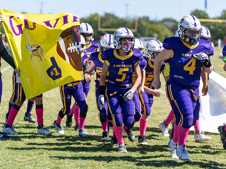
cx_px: 118
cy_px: 78
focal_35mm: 148
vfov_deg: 10.0
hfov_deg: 13.3
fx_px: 967
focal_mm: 117
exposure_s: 1/1600
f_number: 2.8
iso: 80
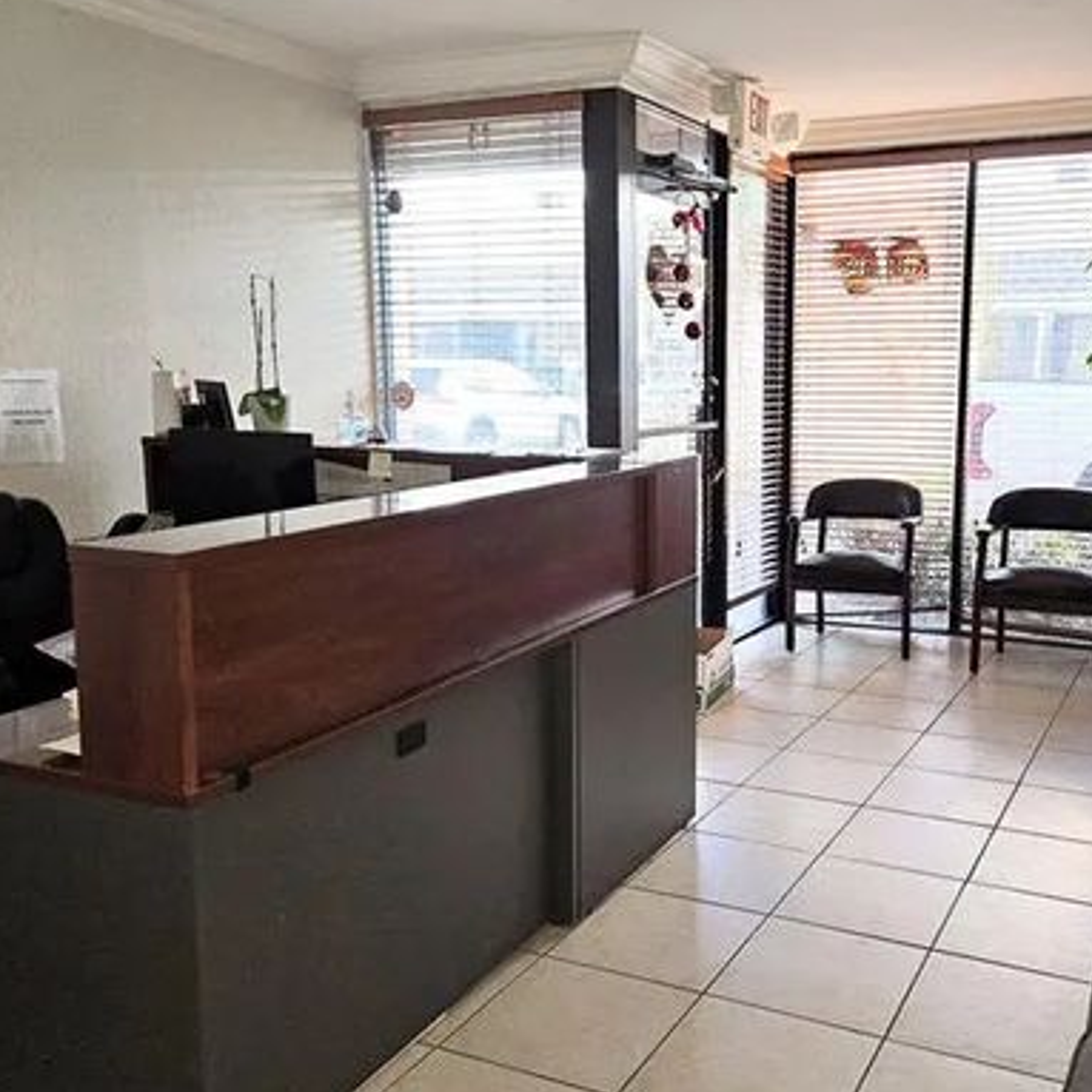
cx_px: 696
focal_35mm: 34
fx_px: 1213
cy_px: 550
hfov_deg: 47.9
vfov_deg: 48.5
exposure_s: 1/24
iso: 125
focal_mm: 5.4
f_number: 1.8
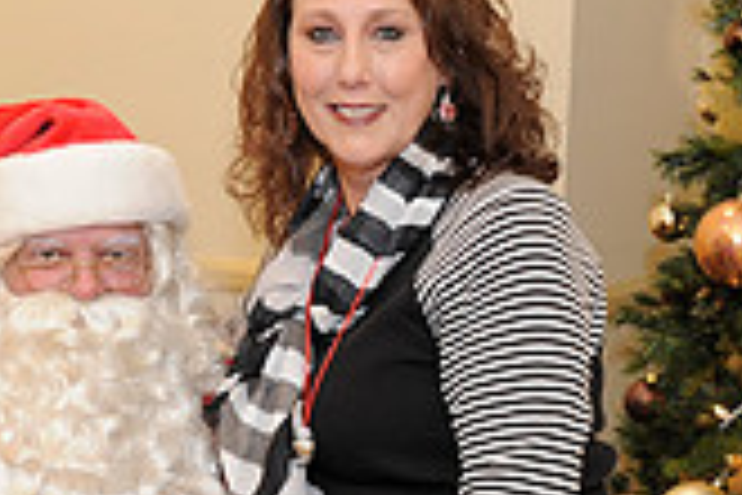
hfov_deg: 20.0
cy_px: 459
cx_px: 292
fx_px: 2102
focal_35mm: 102
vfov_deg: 13.3
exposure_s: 1/100
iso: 1600
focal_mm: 29
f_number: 4
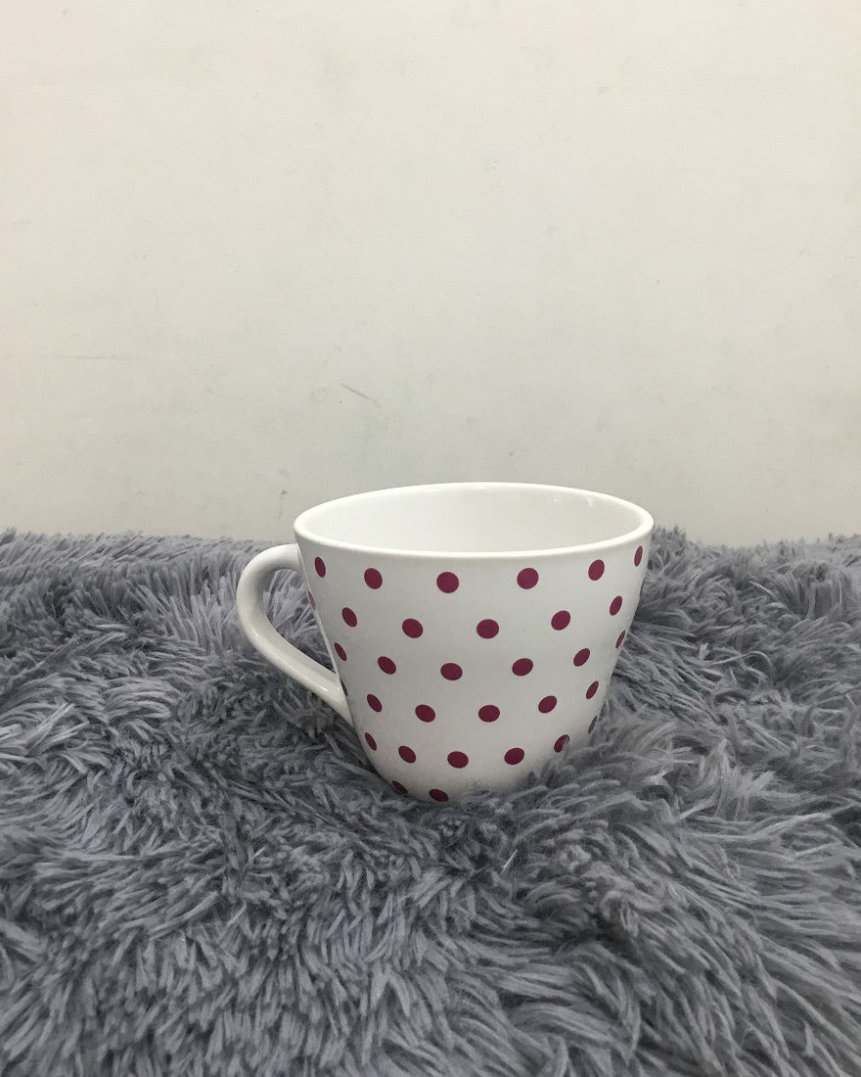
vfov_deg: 54.2
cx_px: 426
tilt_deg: -13.8
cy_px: 519
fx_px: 1051
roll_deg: +0.6
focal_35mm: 33
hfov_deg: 44.5
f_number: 2.4
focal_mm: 3.3
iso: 80
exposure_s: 1/33
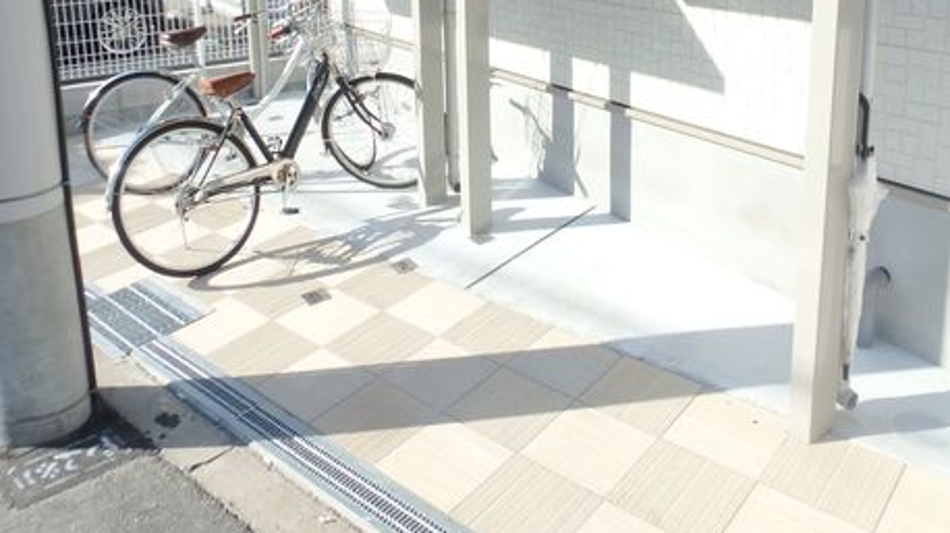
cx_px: 465
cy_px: 46
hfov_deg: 61.0
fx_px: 806
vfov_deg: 34.4
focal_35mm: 32
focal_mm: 3.7
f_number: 3.5
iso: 125
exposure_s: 1/800
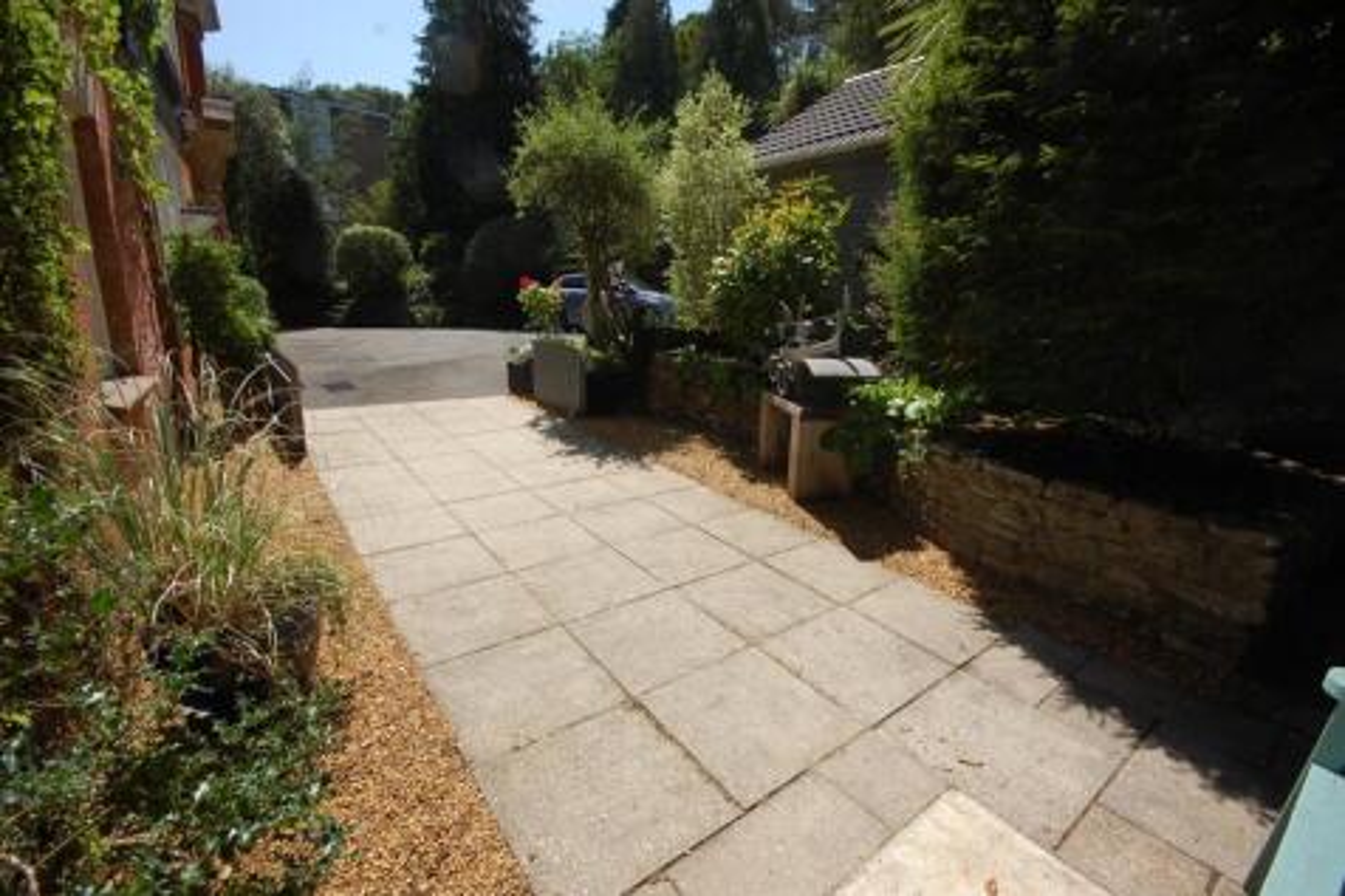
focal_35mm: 15
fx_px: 560
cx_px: 672
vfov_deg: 77.3
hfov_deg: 100.4
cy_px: 448
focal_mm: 10
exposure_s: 1/320
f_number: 9
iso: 200
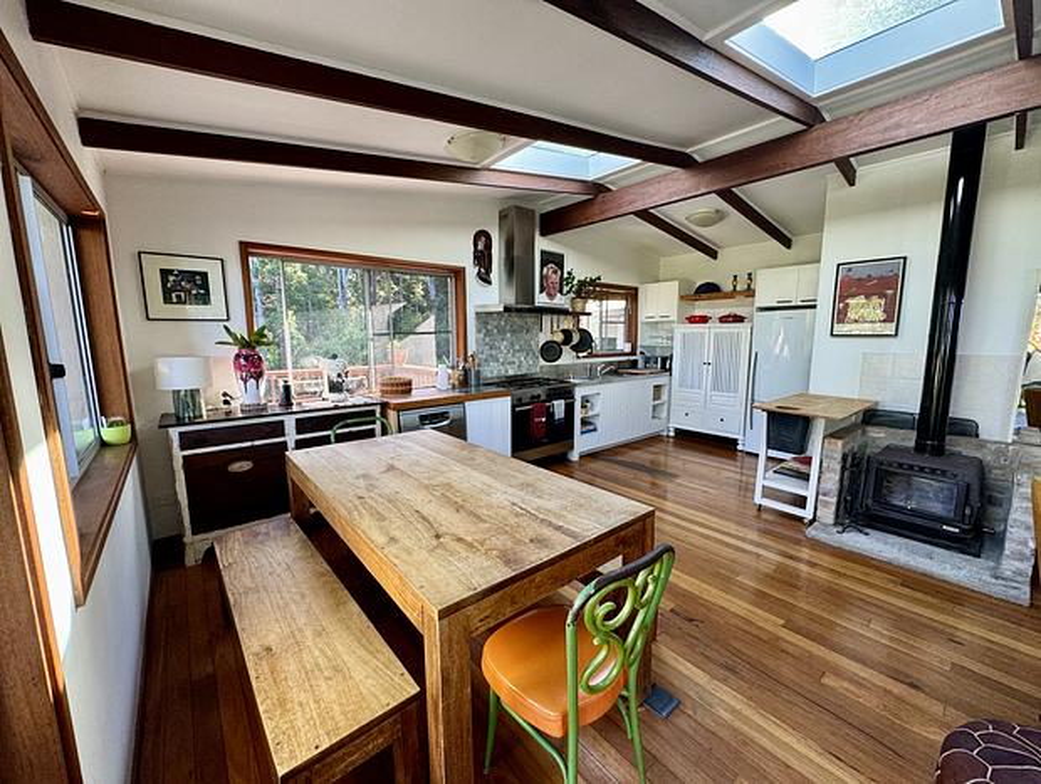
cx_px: 520
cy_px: 392
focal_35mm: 14
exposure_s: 1/99
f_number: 2.2
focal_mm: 2.22
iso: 100
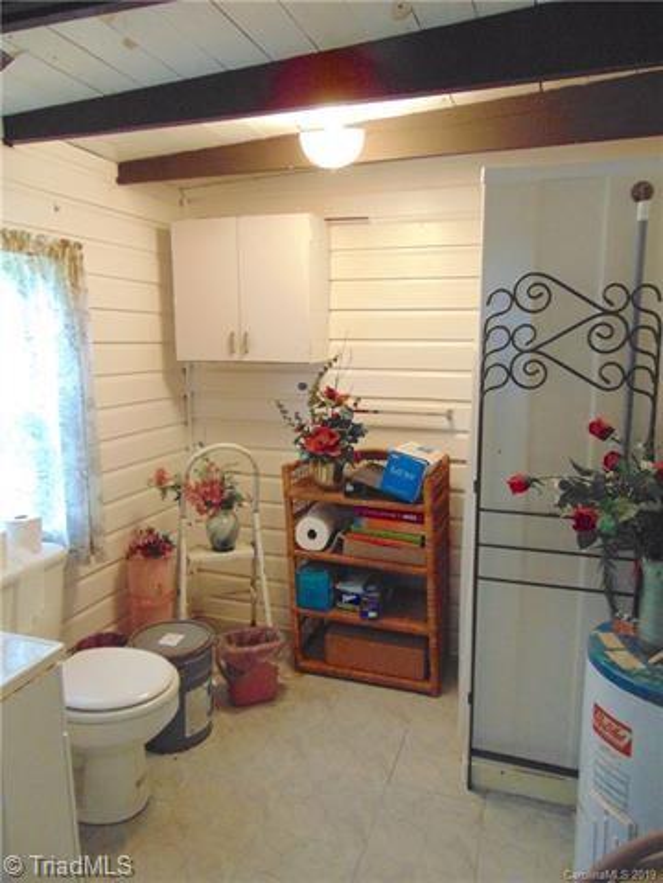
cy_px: 442
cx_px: 332
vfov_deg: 69.4
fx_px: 638
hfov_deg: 54.9
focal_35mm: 25
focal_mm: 4.5
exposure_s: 1/50
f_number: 3
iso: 500
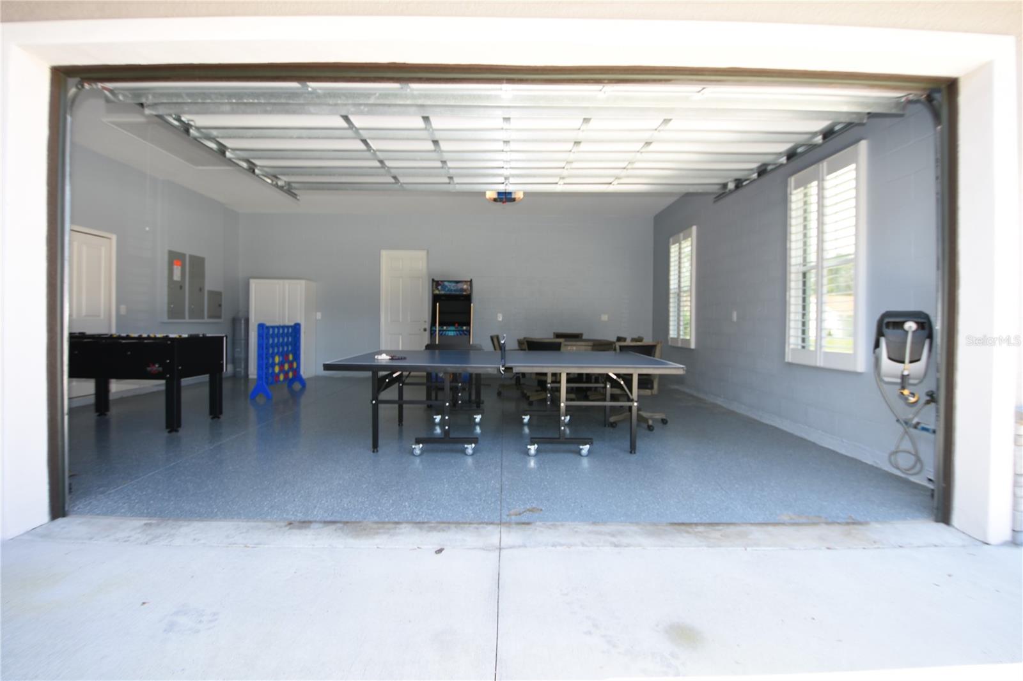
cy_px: 340
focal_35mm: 15
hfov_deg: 100.4
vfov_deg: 77.3
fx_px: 426
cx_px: 512
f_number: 4.5
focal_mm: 10
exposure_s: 1/80
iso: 100
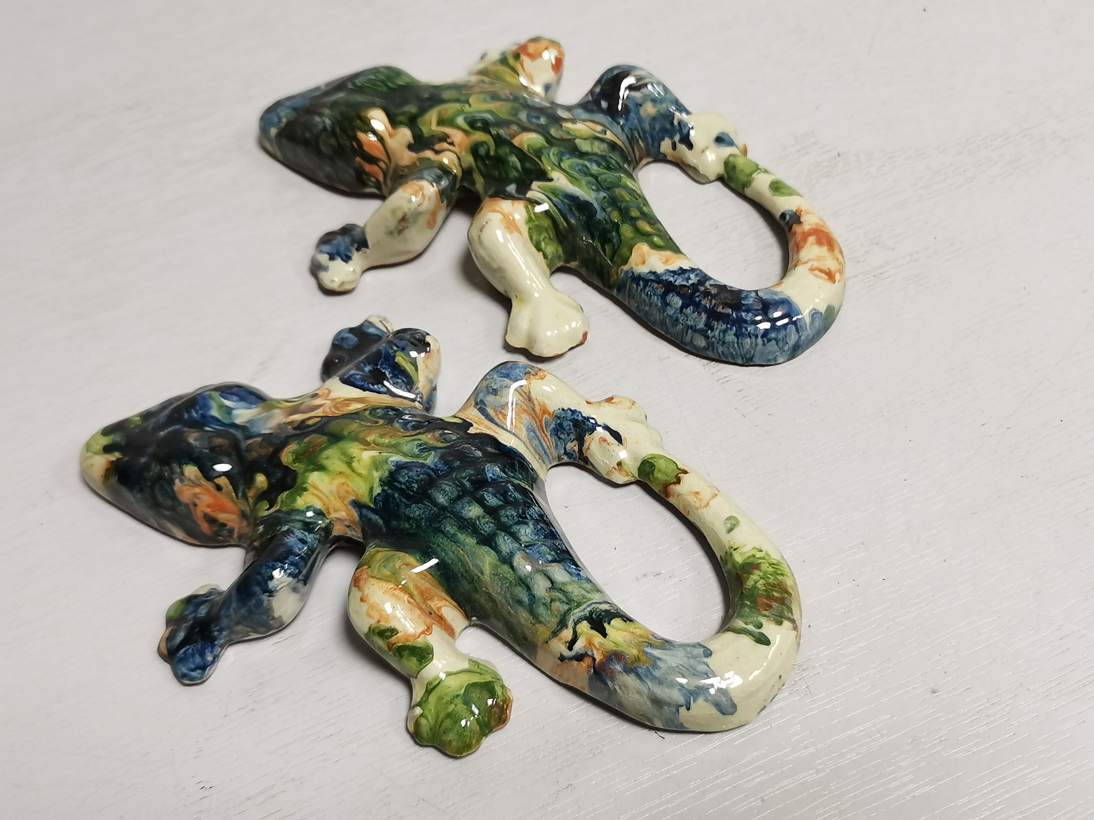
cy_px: 410
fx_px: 1359
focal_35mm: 43
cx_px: 547
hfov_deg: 43.9
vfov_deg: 33.6
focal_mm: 5.58
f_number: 1.8
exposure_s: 1/100
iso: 200
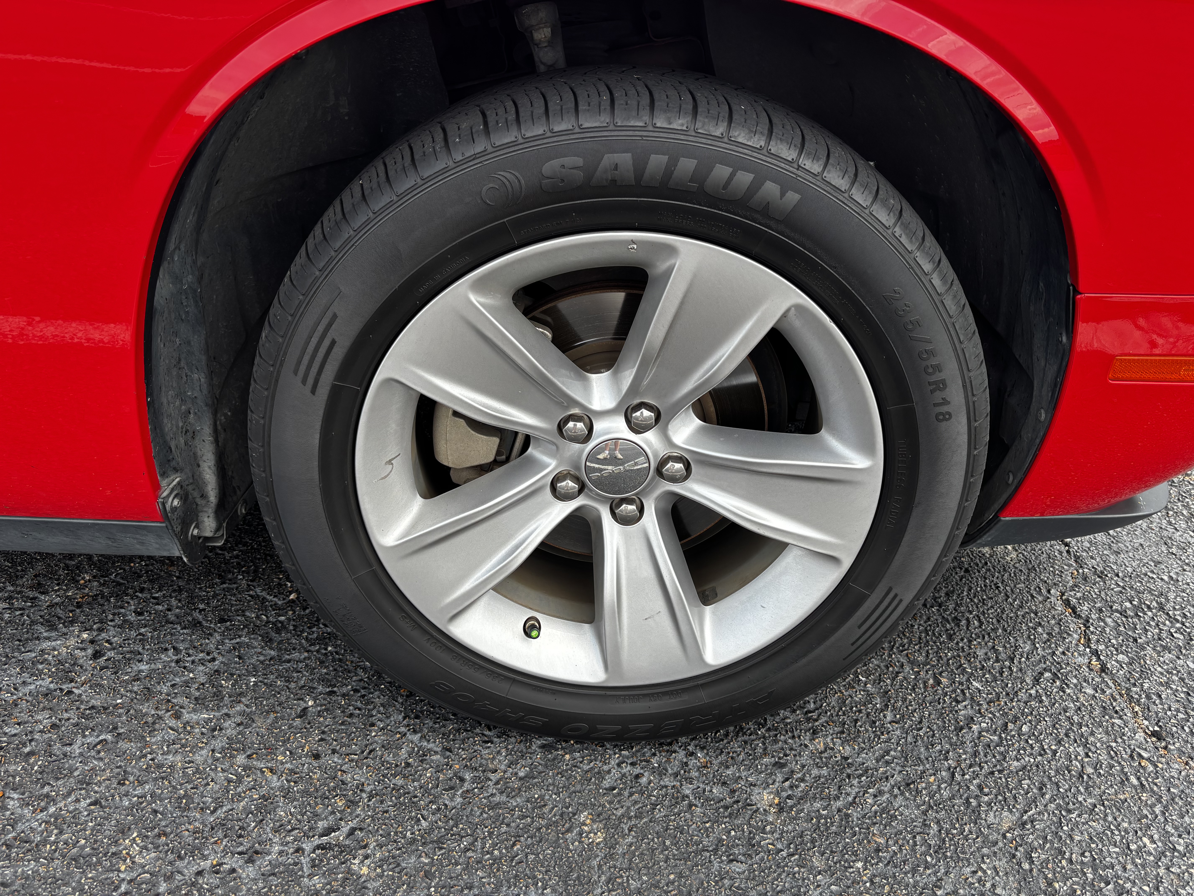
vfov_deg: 53.1
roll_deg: -0.9
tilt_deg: -29.9
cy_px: 448
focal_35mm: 26
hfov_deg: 67.3
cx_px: 597
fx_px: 897
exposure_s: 1/481
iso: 50
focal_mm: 5.96
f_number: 1.6
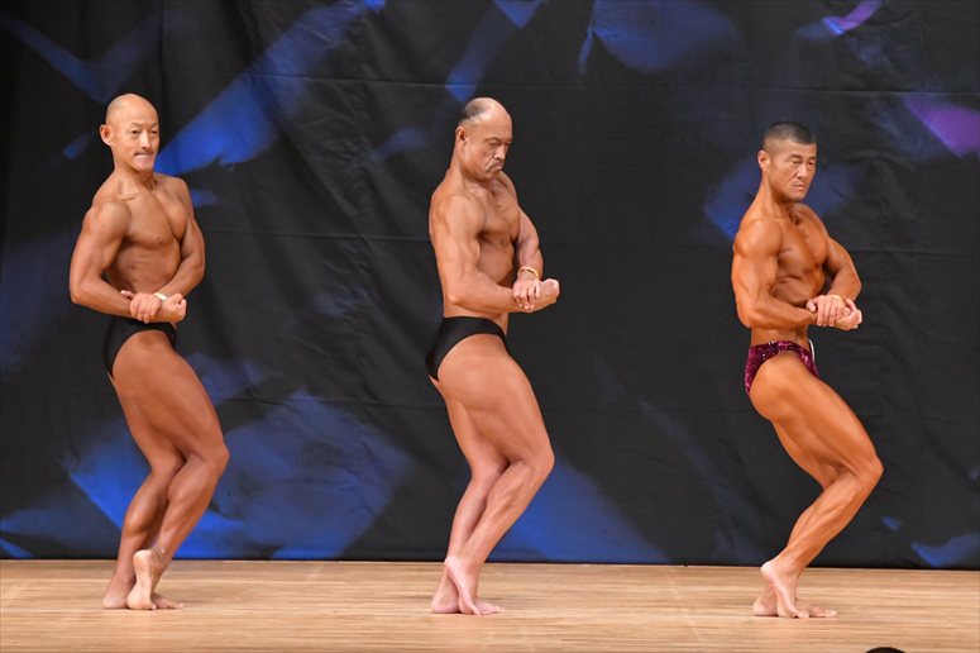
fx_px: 7347
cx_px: 490
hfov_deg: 7.6
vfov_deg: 5.1
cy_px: 326
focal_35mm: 270
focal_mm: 180
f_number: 5.6
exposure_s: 1/400
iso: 6400
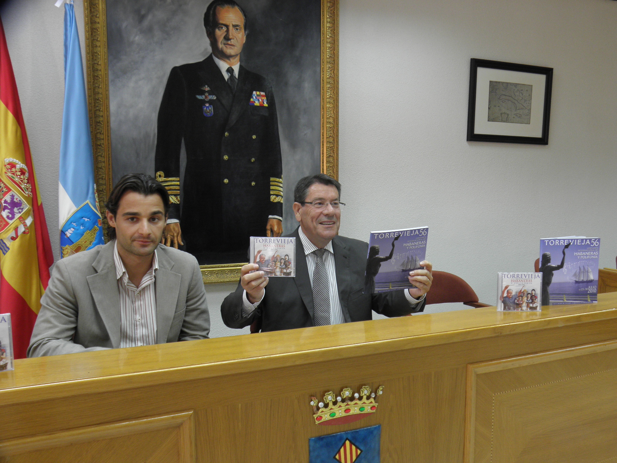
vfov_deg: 42.9
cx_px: 308
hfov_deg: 55.4
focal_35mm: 33
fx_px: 588
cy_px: 232
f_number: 3
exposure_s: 1/20
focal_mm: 5.9
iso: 125
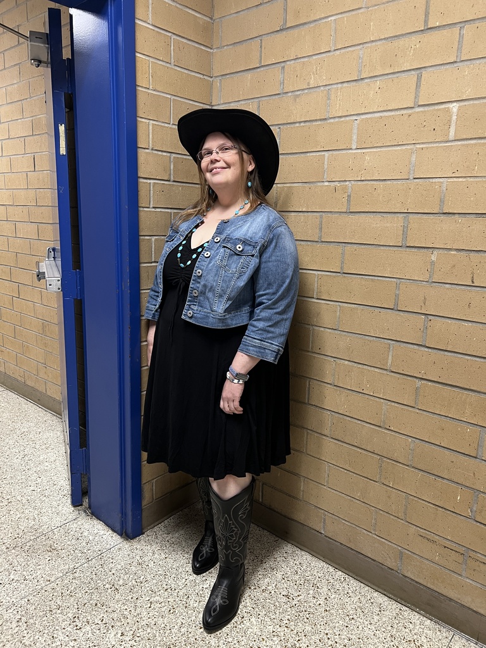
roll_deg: -1.1
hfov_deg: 53.1
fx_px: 487
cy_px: 324
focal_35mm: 26
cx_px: 243
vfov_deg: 67.3
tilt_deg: -11.7
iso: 200
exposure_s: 1/60
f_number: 1.5
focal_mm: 5.7
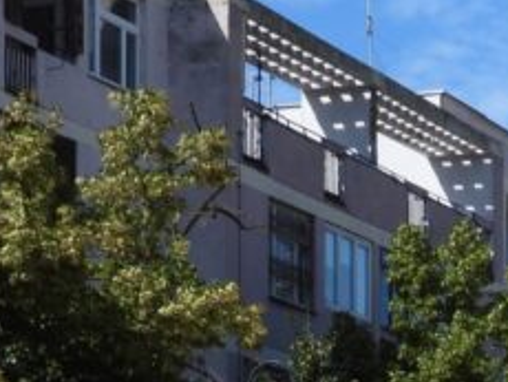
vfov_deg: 6.8
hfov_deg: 9.3
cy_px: 843
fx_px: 3070
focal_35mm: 209
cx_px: 612
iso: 100
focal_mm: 8.5
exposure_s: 1/1250
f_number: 3.2
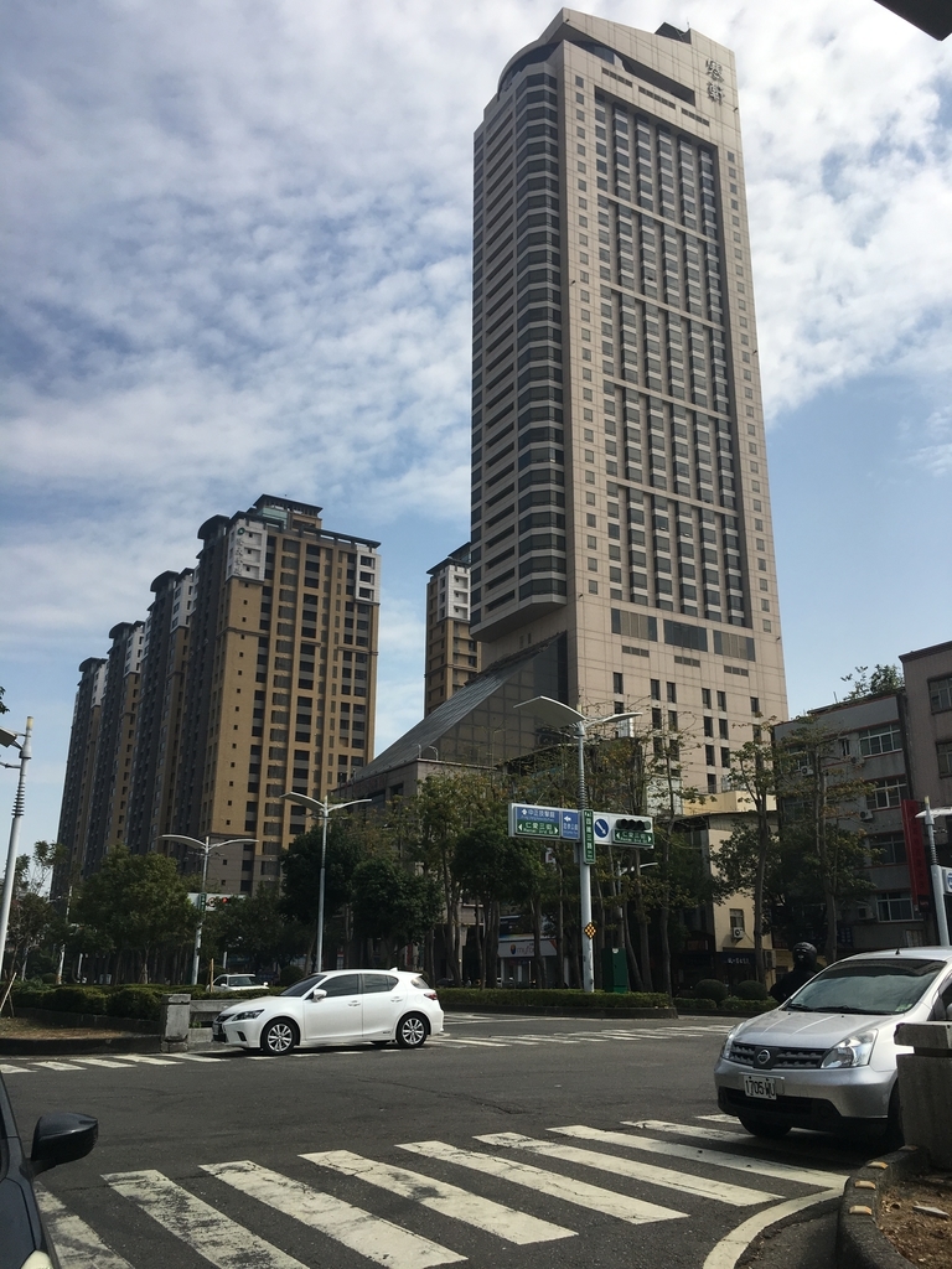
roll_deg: -1.3
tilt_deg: +18.8
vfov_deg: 61.7
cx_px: 476
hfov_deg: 48.2
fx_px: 1063
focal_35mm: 29
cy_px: 634
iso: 25
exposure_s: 1/2331
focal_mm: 4.15
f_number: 2.2
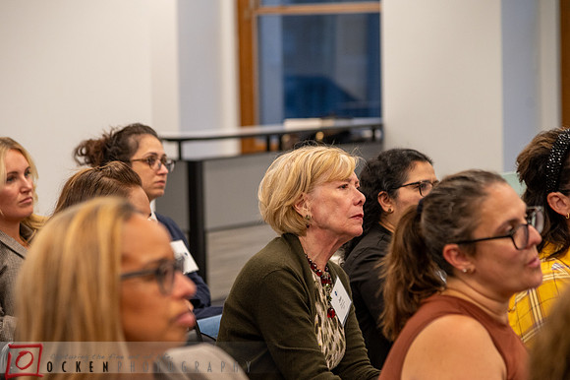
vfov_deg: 10.1
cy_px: 199
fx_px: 2151
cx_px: 270
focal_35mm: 136
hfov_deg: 15.1
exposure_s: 1/160
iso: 1600
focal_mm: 120
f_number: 4
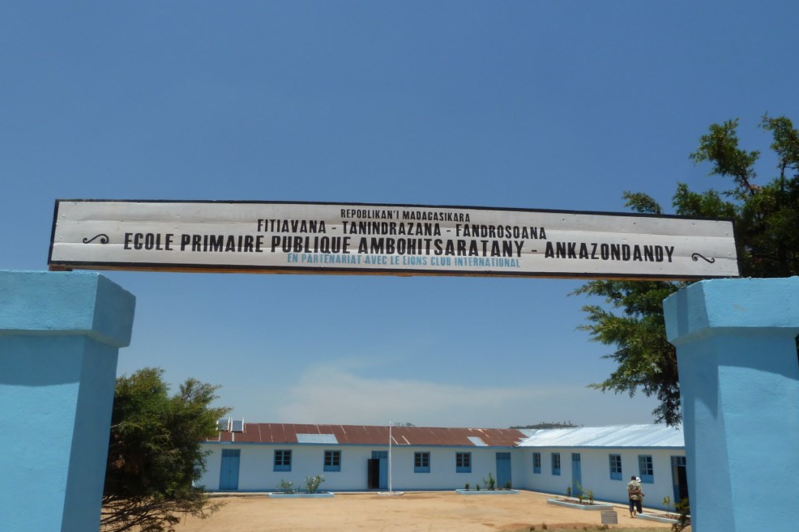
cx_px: 398
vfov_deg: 47.8
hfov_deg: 67.4
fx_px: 599
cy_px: 301
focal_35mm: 27
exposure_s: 1/400
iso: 80
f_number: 5.6
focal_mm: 4.1
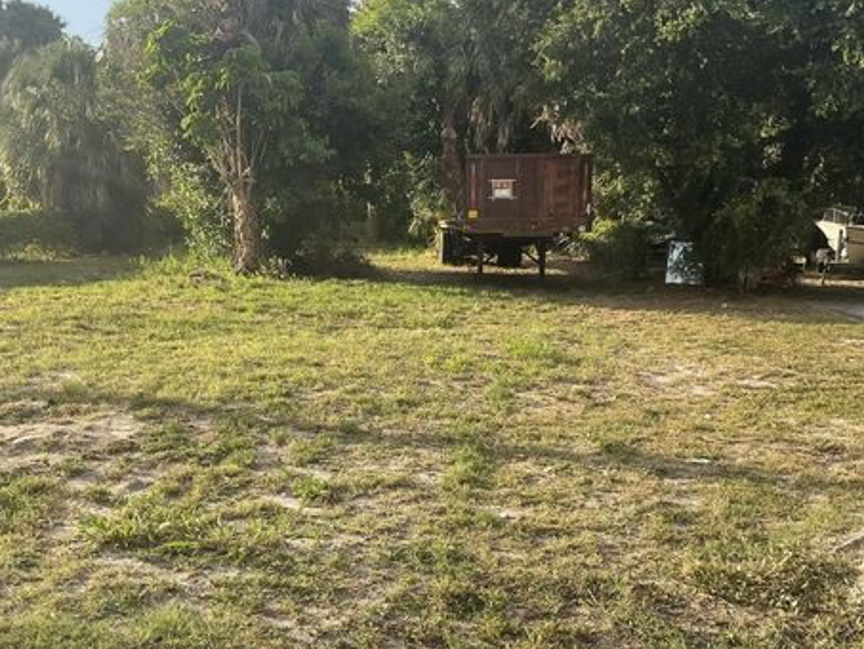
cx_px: 422
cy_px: 416
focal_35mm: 41
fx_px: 1024
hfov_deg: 45.8
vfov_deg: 34.9
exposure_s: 1/514
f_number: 1.8
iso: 16
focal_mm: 3
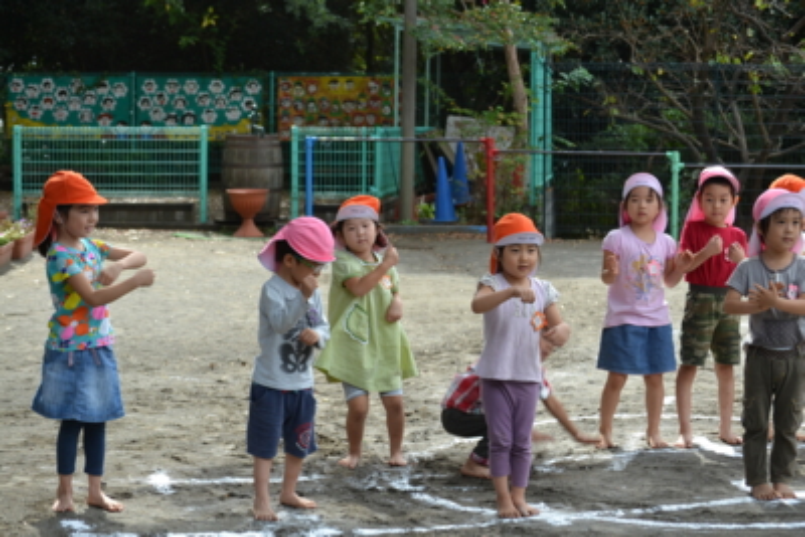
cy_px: 268
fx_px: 1845
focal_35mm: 82
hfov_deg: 24.6
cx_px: 402
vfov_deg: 16.6
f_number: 6.3
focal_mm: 55
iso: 100
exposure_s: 1/160
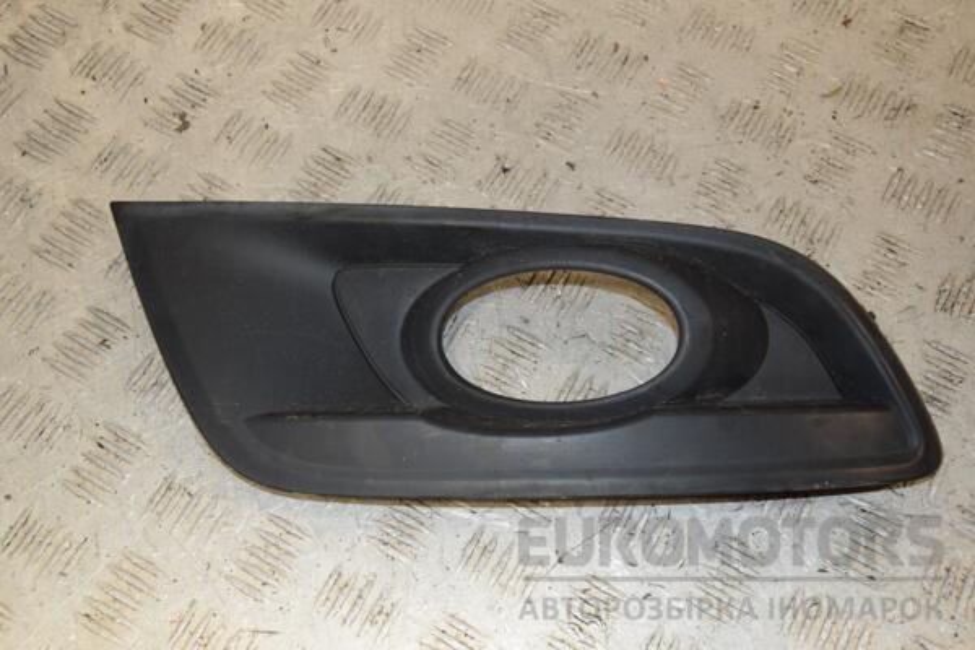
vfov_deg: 29.9
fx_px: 1219
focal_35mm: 45
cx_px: 488
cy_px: 325
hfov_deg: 43.6
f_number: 7.1
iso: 800
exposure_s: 1/200
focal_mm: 30
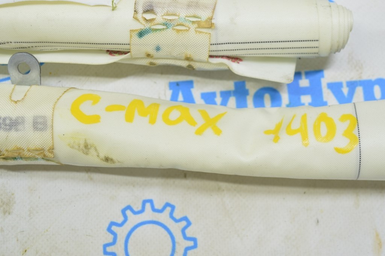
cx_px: 192
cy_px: 128
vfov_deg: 22.6
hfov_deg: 33.4
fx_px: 641
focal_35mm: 60
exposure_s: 1/20
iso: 400
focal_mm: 40
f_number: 5.6
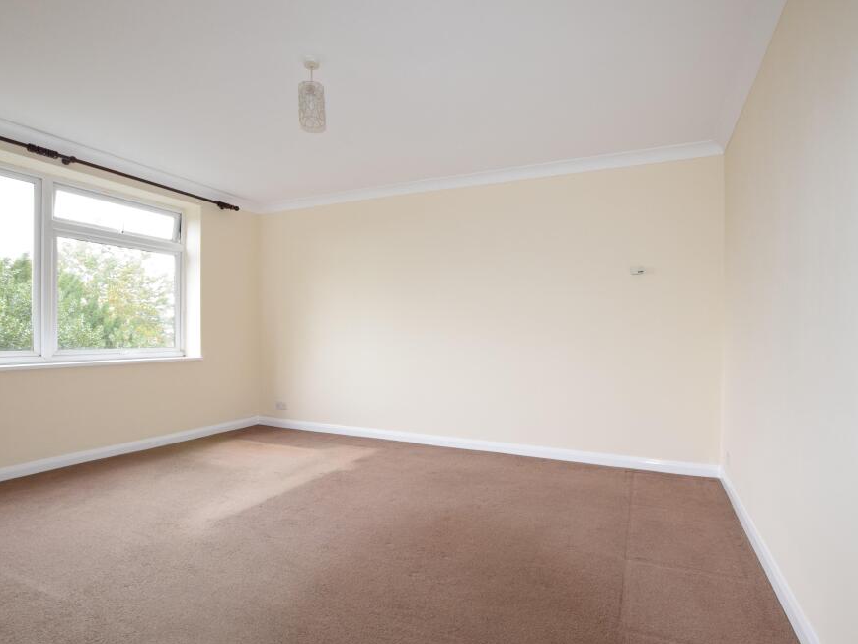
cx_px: 440
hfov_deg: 91.0
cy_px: 336
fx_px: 421
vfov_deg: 74.7
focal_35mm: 17
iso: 1250
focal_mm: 10
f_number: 8
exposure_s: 1/100
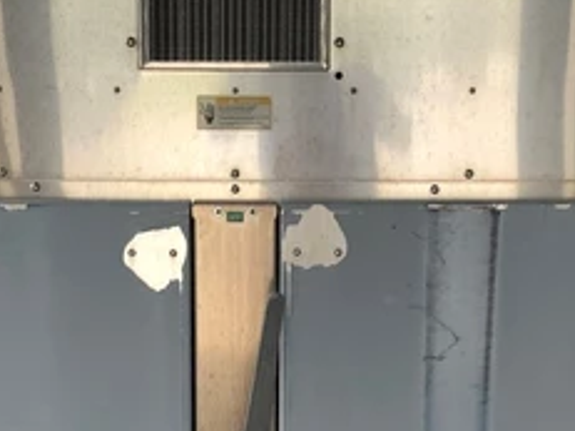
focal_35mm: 91
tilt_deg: -12.8
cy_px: 395
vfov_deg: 16.0
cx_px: 266
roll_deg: -0.3
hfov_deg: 21.5
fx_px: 1511
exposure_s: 1/24
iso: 40
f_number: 1.8
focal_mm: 4
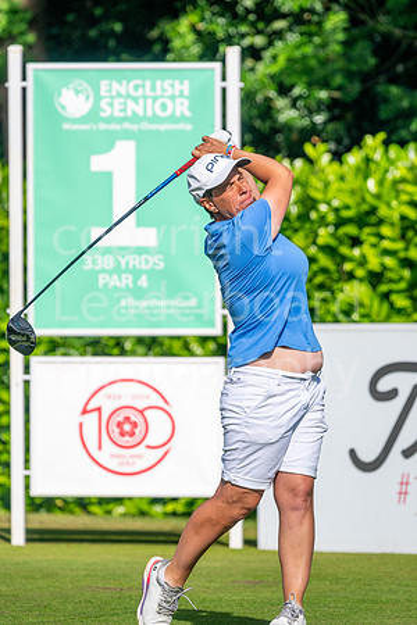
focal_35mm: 450
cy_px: 312
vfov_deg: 4.6
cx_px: 208
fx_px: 7818
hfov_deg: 3.1
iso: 200
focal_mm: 300
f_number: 5
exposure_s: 1/4000
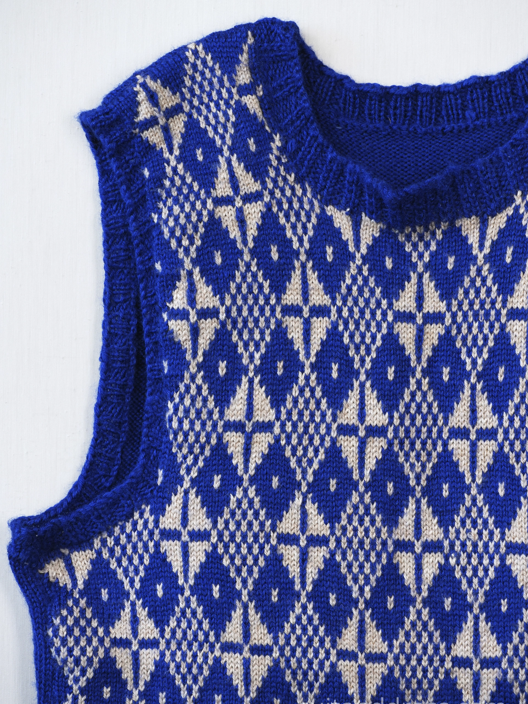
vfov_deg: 10.1
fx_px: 3966
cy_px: 348
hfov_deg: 7.6
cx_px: 264
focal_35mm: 195
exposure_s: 1/50
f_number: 7.1
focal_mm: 120
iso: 320
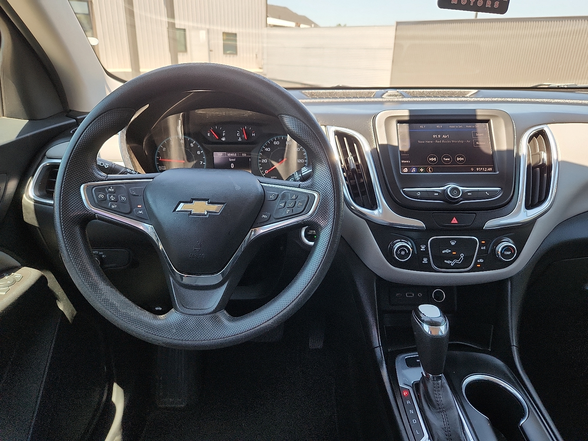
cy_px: 220
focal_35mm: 23
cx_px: 294
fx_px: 391
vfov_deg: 58.9
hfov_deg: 73.9
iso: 58
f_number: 1.8
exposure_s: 1/119
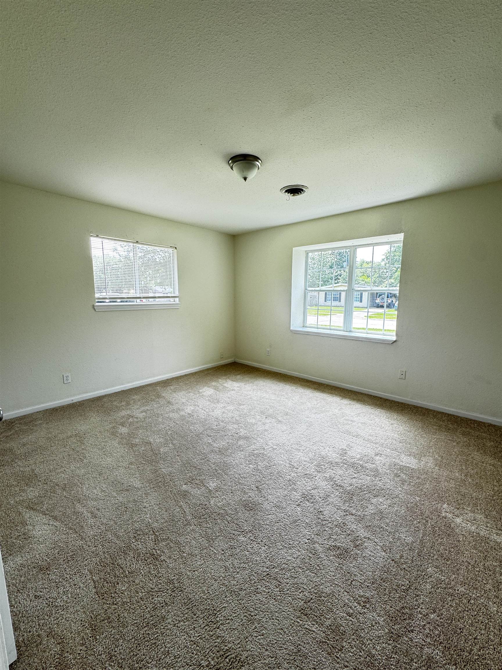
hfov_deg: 85.7
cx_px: 251
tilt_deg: -8.0
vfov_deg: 102.1
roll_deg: +0.3
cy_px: 335
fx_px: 271
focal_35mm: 14
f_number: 2.2
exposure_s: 1/99
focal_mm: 2.22
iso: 80
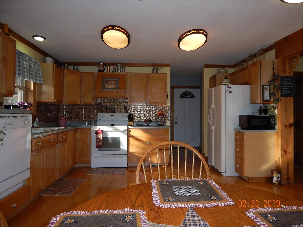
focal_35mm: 23
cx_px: 152
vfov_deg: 58.9
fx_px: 201
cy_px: 114
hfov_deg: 73.9
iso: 125
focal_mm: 4
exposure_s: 1/100
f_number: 3
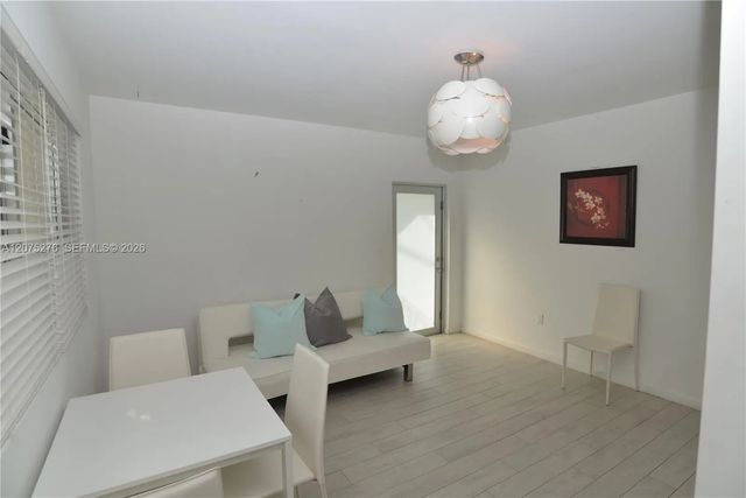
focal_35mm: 18
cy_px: 249
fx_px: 373
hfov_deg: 90.0
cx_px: 373
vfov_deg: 67.4
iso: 100
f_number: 5.6
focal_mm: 18
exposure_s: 1/125
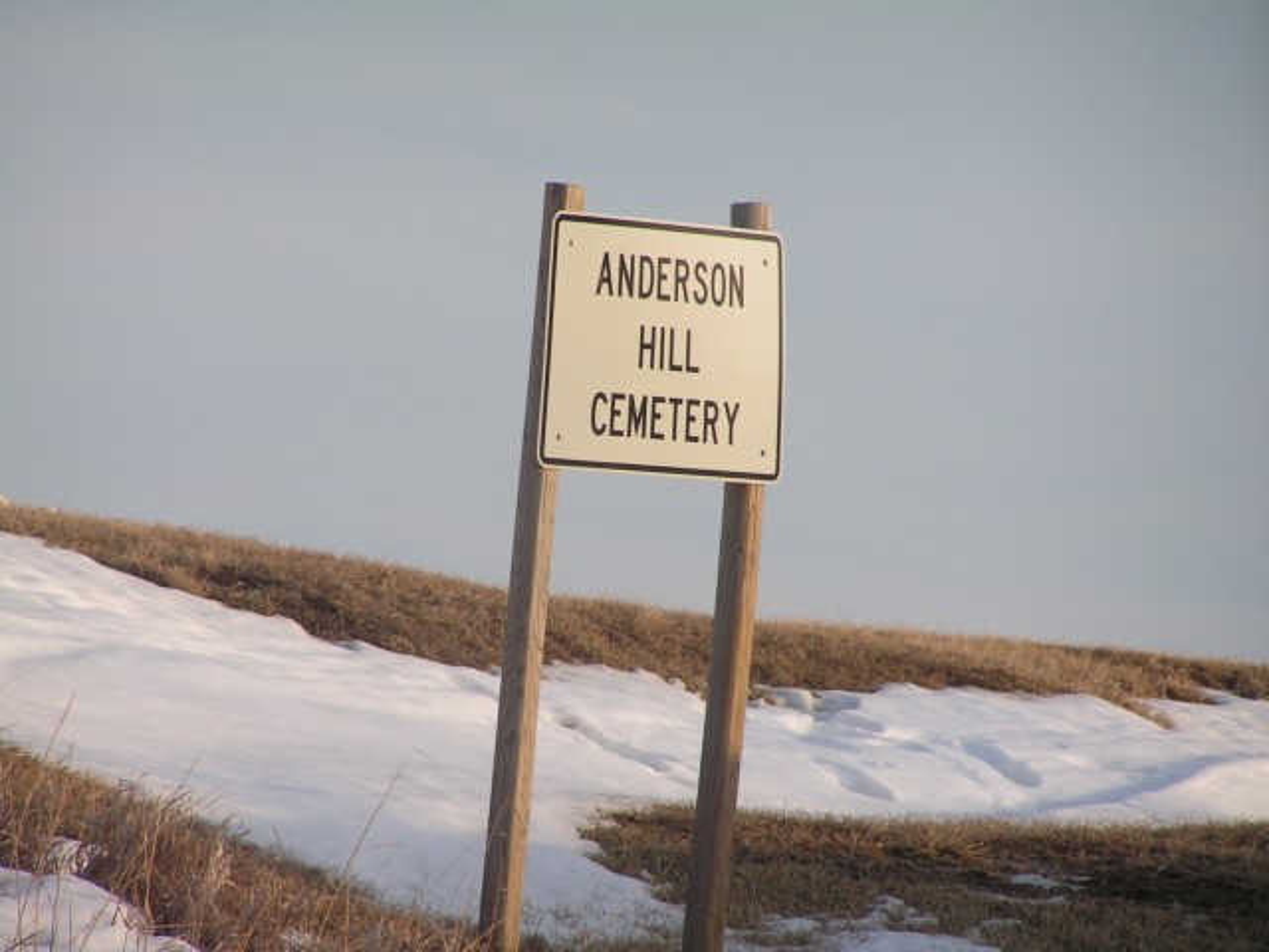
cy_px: 476
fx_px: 13931
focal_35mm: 380
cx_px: 634
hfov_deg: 5.2
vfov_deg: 3.9
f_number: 3.7
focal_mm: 63
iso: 50
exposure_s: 1/400
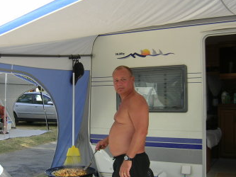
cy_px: 99
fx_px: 314
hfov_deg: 41.0
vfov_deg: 31.5
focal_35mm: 46
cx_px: 92
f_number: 2.8
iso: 50
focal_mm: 5.6
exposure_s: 1/251
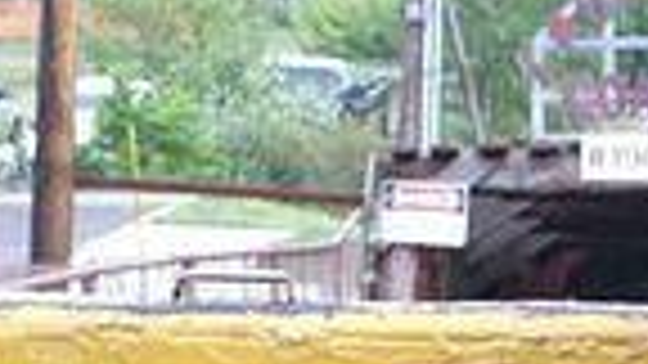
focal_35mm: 314
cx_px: -40
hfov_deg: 6.8
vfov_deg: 3.8
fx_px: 5401
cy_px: 732
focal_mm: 45
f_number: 5.6
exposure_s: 1/100
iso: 125
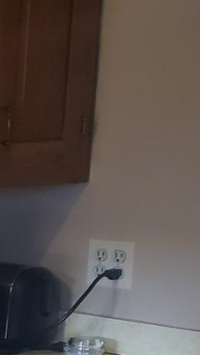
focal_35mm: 144
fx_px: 1356
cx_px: -666
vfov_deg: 14.6
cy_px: 382
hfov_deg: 6.4
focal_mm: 4.3
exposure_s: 1/40
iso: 250
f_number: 1.5
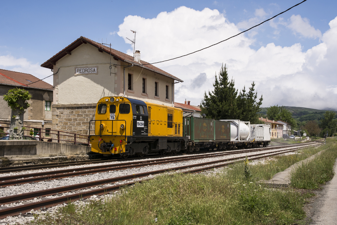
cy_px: 112
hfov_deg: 43.6
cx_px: 168
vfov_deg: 29.9
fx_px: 421
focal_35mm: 45
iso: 100
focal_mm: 30
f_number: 9
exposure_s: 1/400
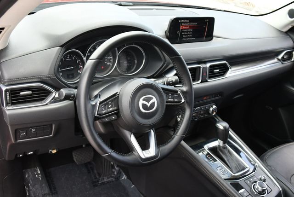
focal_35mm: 36
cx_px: 147
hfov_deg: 53.1
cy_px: 98
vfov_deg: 36.9
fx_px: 294
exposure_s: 1/250
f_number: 4
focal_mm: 18
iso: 400
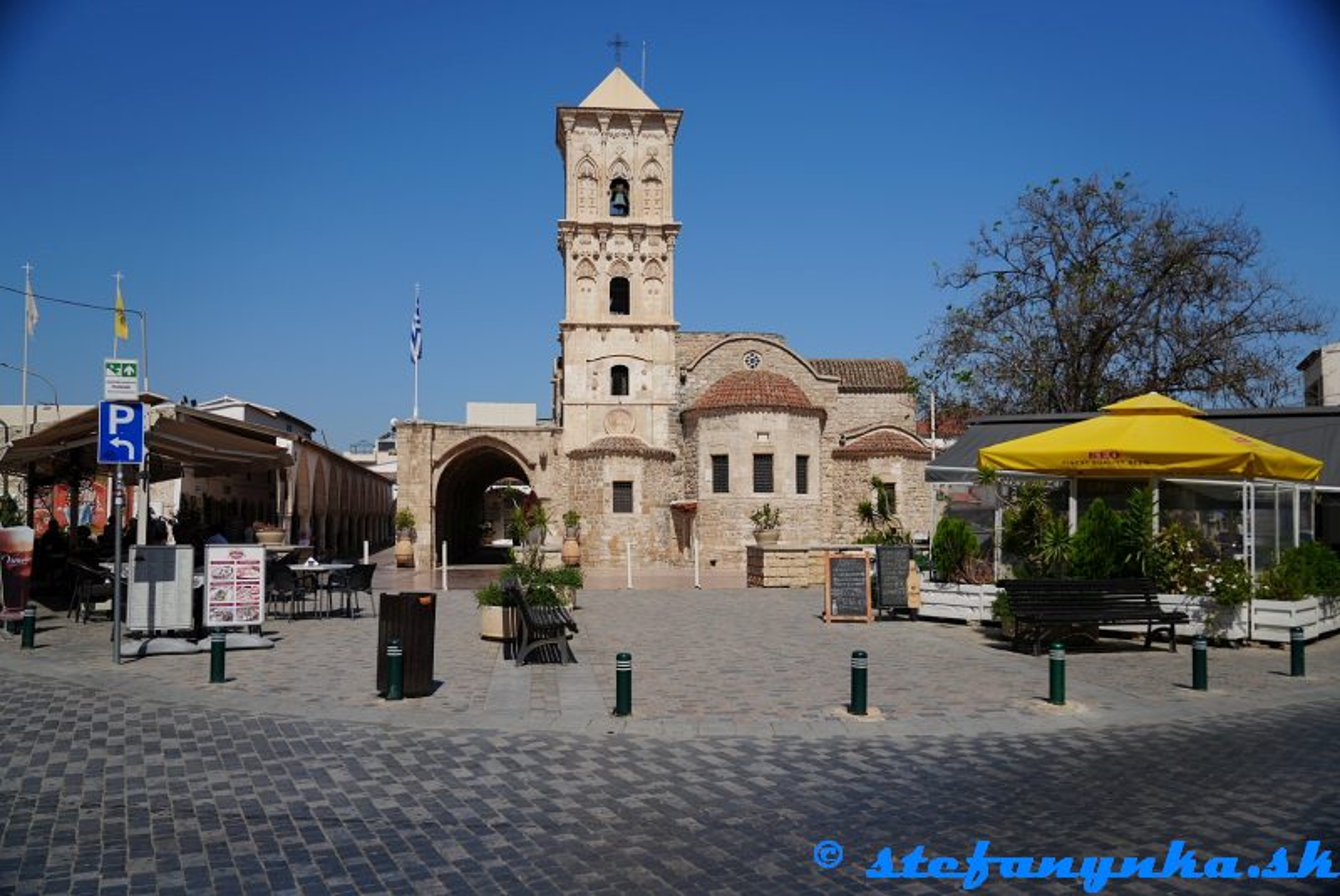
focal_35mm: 30
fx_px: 1118
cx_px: 670
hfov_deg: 61.9
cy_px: 448
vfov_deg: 43.7
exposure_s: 1/1250
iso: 100
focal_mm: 30
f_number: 4
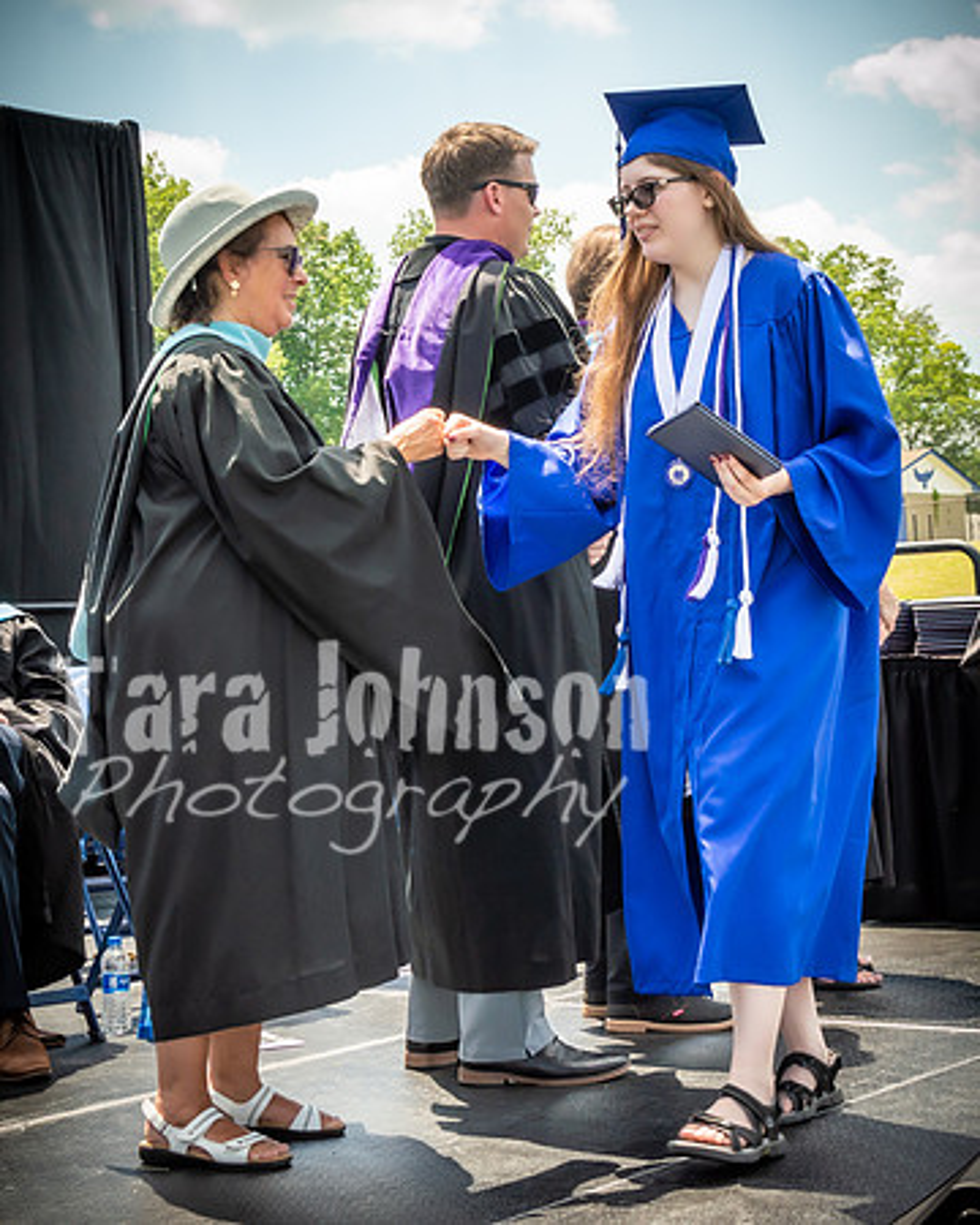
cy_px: 500
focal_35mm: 70
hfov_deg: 21.8
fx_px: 2548
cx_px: 422
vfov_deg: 27.0
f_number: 7.1
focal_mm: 26
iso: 200
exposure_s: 1/320
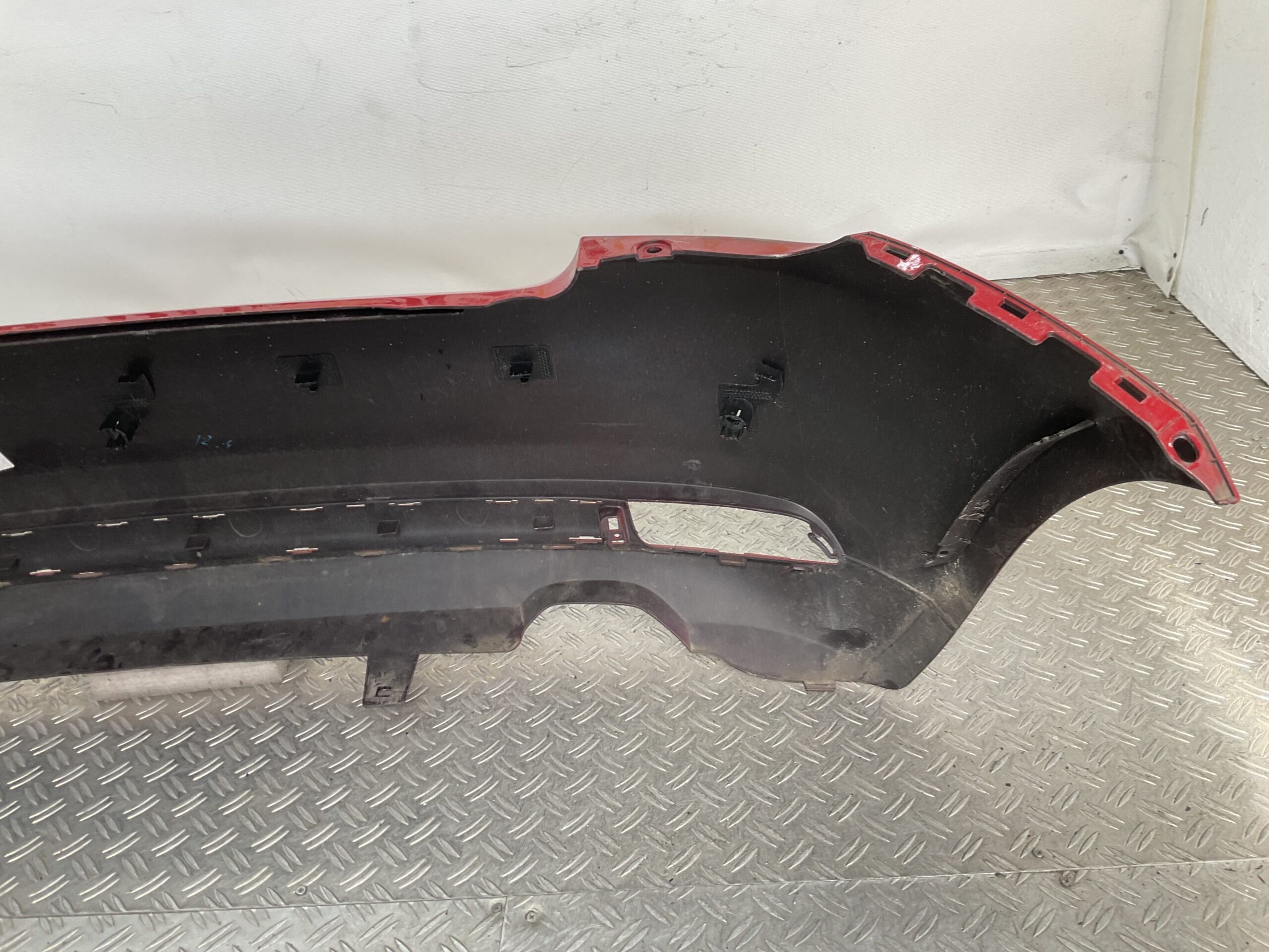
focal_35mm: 29
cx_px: 634
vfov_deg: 48.2
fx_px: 1063
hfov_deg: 61.7
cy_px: 476
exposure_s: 1/105
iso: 16
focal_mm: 3
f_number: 1.8
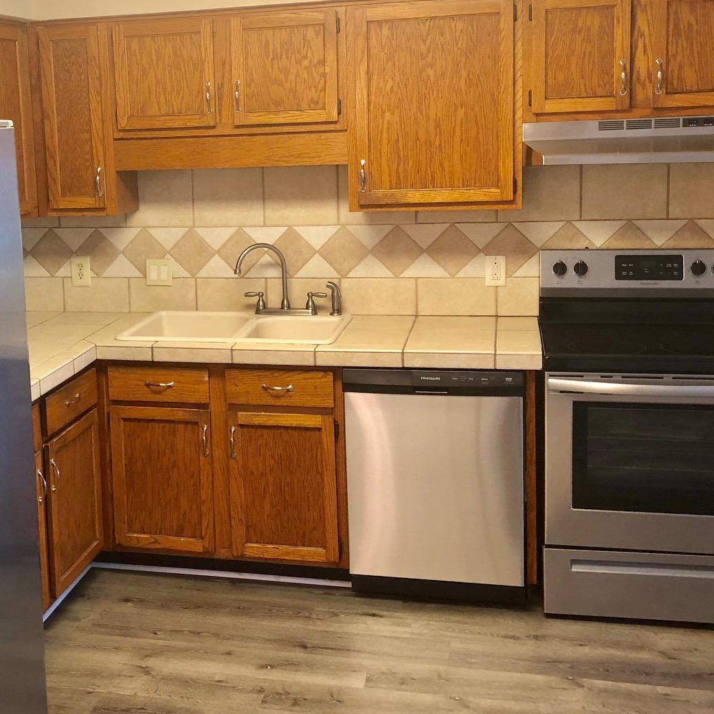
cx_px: 192
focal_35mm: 48
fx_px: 1120
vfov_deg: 35.3
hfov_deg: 34.7
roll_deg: +1.7
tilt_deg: -10.1
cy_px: 293
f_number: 1.8
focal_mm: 3.99
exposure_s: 1/15
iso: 40
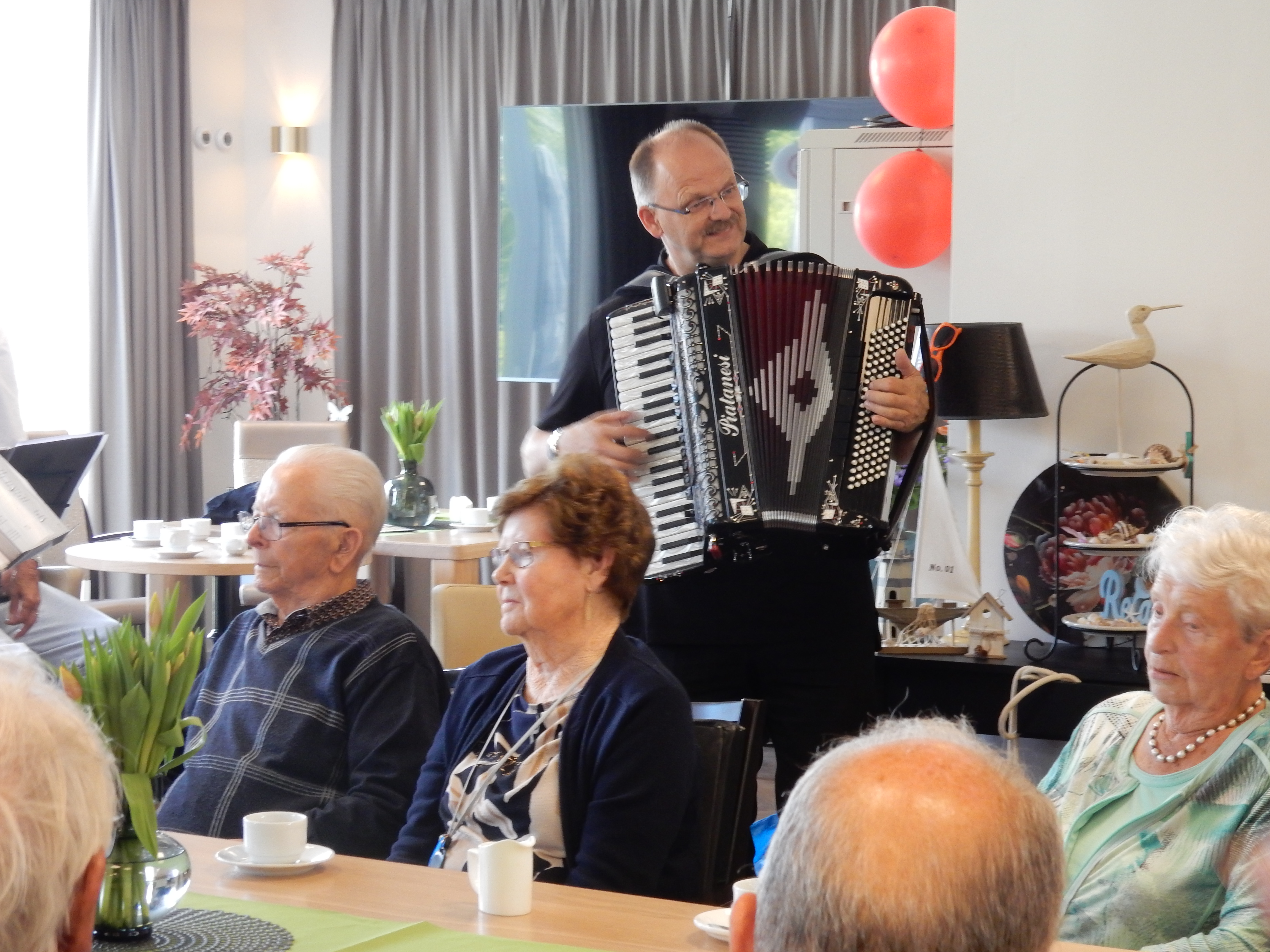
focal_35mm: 84
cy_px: 476
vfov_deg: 17.6
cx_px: 635
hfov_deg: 23.3
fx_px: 3082
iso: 400
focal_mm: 14.9
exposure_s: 1/13
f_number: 5
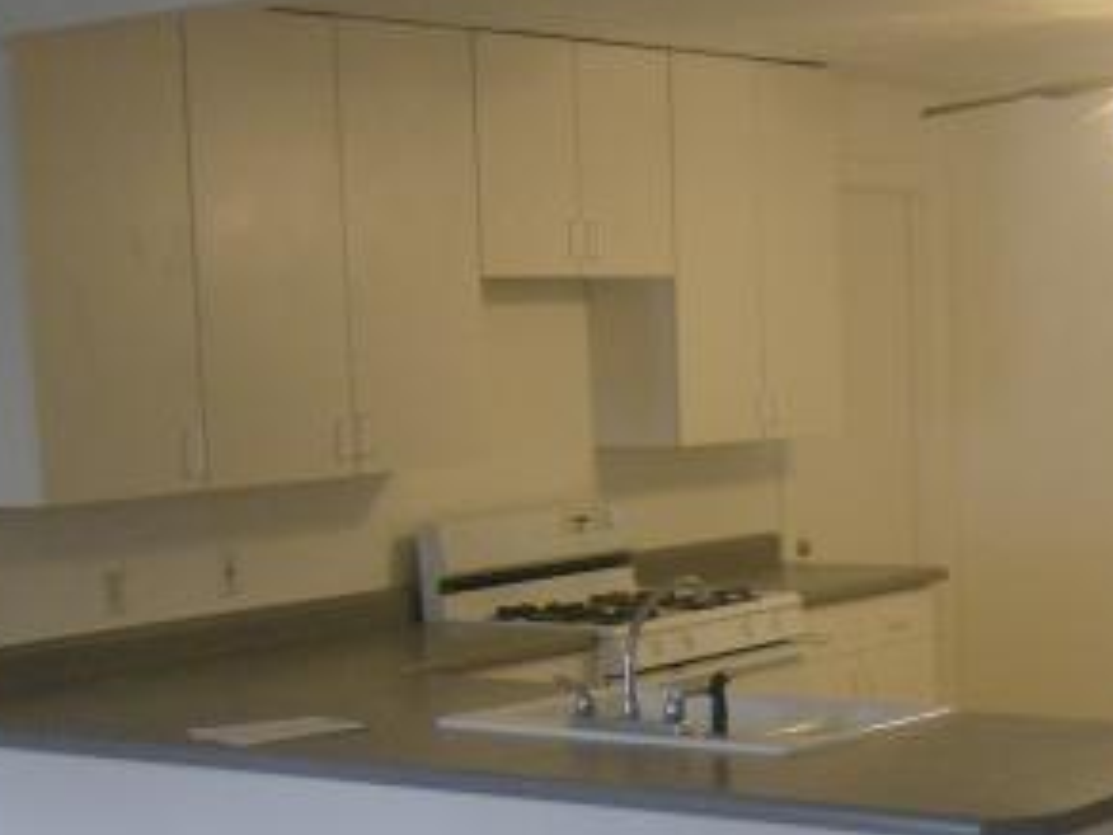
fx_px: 2540
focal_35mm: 79
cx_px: 1041
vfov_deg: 18.3
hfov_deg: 23.9
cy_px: 804
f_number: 2.8
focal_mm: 6
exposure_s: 1/64
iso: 161
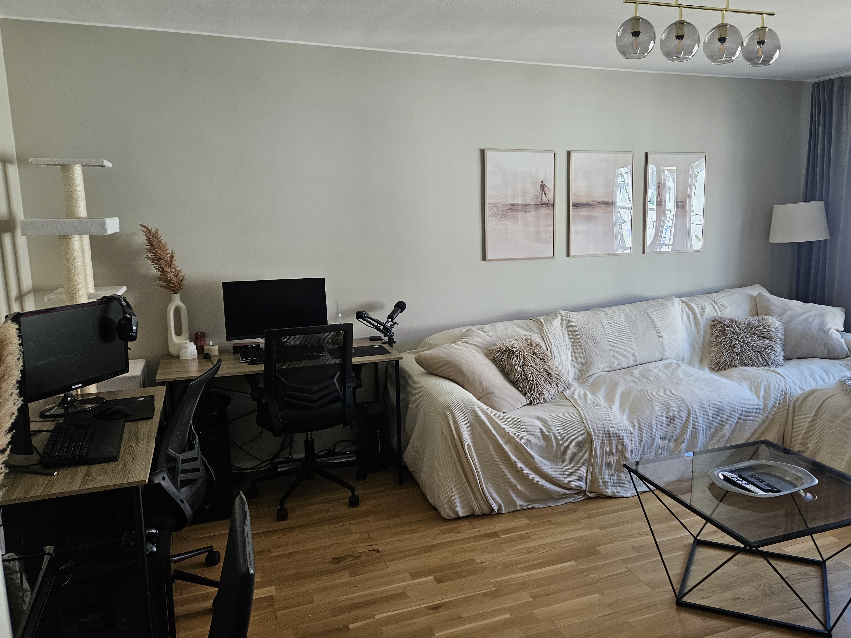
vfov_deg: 49.7
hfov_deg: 62.8
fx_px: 688
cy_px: 315
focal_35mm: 28
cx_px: 518
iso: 200
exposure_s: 1/180
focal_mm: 5.4
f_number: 1.8
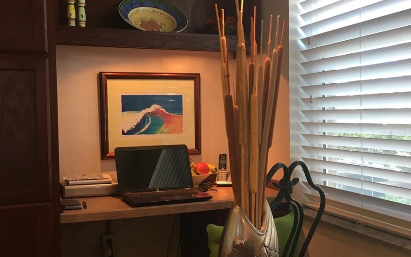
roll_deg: +1.4
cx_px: 203
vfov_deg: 30.5
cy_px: 134
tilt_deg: -3.0
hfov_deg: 47.2
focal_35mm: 42
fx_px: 471
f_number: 2.2
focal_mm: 4.15
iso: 64
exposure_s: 1/30
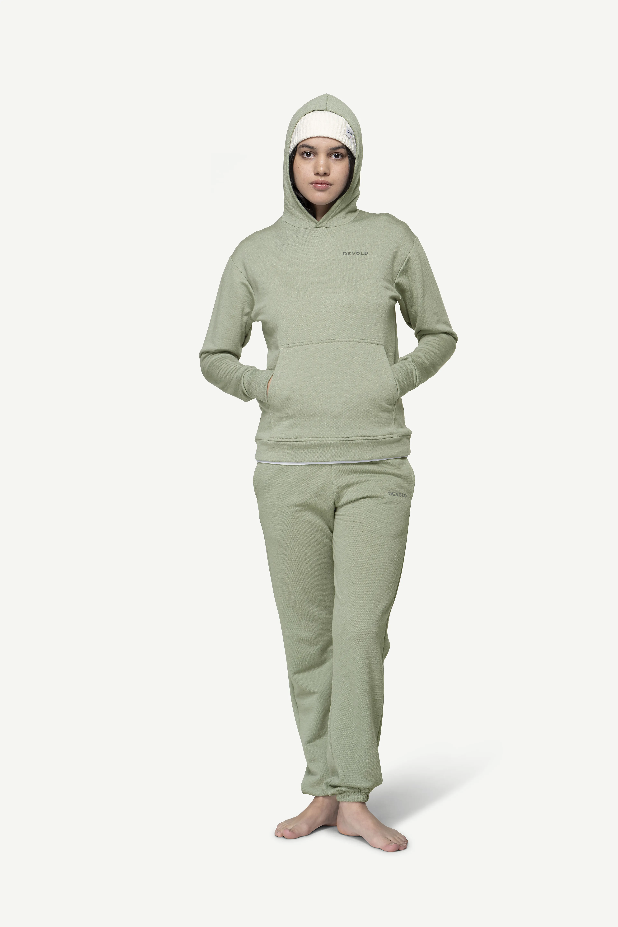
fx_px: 1983
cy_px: 464
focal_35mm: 77
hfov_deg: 17.7
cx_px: 309
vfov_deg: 26.3
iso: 100
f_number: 6.3
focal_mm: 77
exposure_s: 1/50
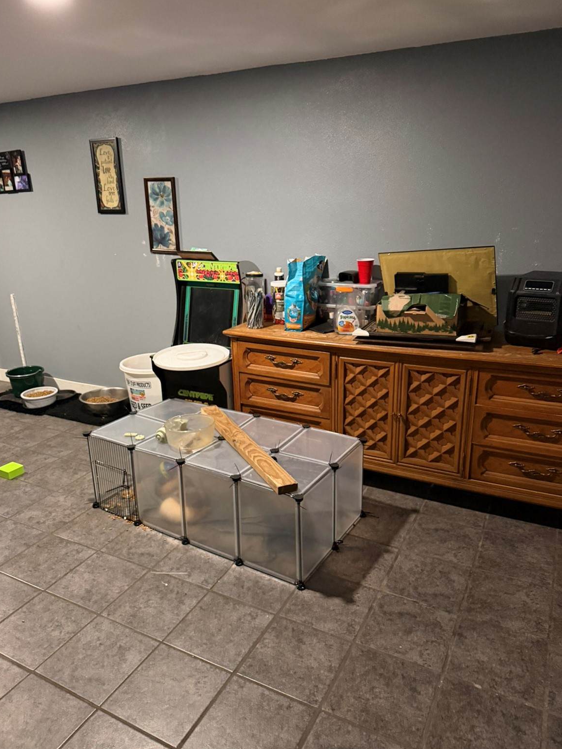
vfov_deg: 69.4
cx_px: 272
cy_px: 381
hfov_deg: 54.9
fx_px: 541
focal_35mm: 25
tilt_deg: -17.9
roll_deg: +2.9
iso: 400
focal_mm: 6.76
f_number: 1.78
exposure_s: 1/60
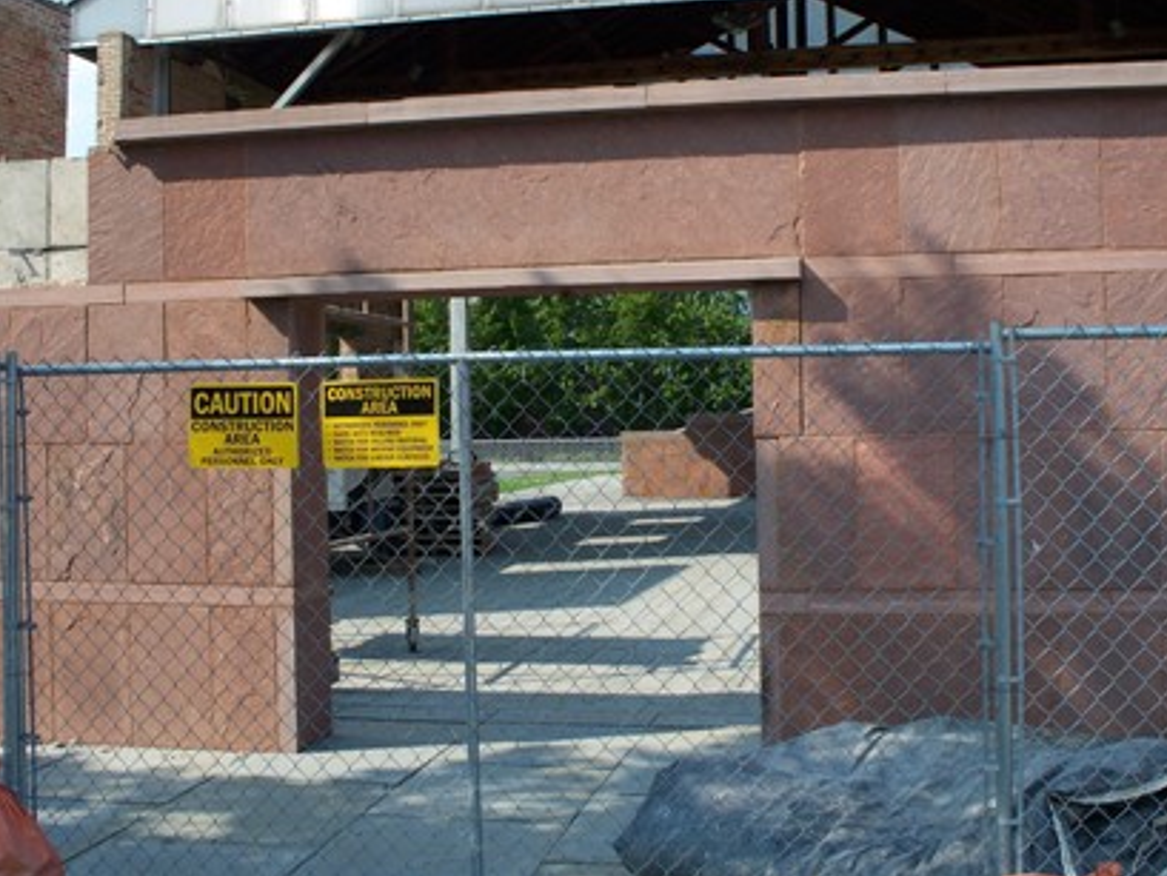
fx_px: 1484
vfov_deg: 32.8
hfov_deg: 42.9
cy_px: 347
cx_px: 619
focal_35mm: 44
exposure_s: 1/250
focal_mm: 7.54
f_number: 5
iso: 80
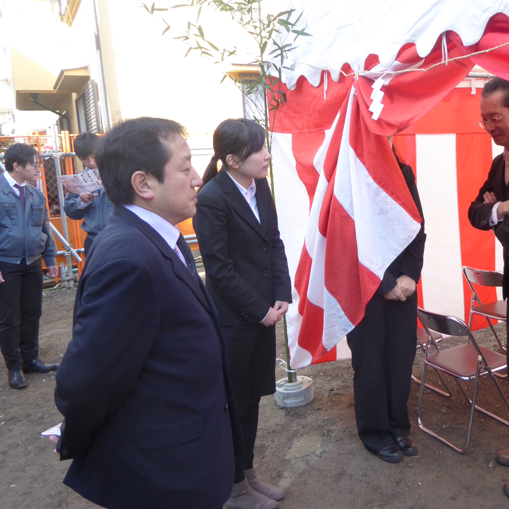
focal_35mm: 34
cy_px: 236
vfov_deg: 48.4
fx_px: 566
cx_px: 370
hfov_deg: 47.0
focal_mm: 4.3
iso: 100
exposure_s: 1/100
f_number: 3.3
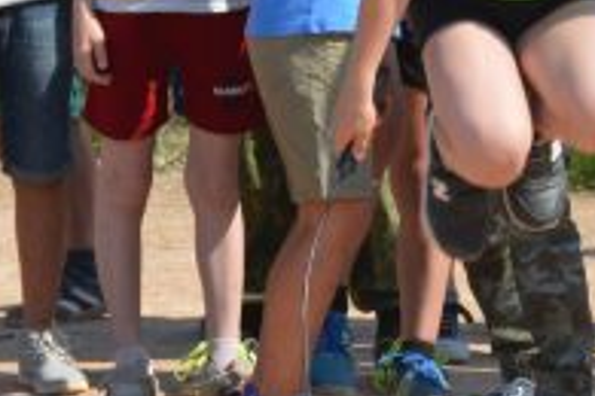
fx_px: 5702
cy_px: -44
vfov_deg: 4.0
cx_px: 384
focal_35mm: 345
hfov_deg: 6.0
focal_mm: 56
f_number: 8
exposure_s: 1/250
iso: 100
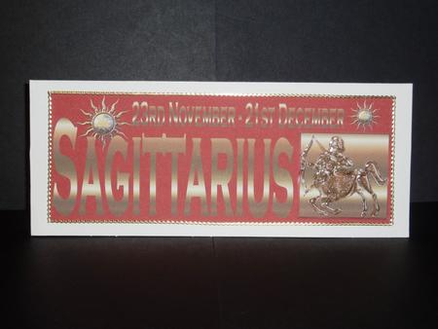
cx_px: 219
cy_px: 164
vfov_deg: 23.3
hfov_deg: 30.7
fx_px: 798
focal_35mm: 63
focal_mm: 10.3
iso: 100
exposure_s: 1/30
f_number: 4
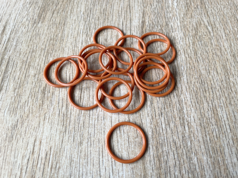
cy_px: 89
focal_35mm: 26
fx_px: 179
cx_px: 119
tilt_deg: -64.4
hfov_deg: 67.3
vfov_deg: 53.1
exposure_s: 1/299
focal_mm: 4.2
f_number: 1.6
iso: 32
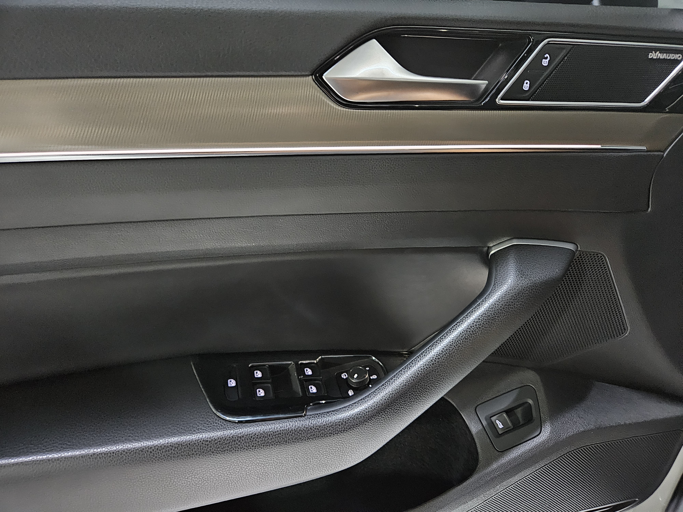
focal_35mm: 23
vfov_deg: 58.9
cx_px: 342
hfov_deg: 73.9
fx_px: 454
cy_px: 256
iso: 1250
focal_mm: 5.4
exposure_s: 1/20
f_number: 1.8
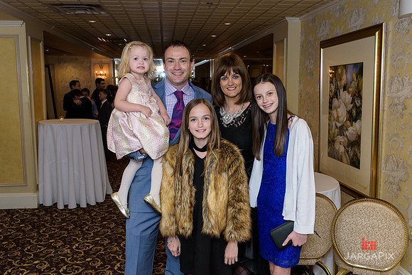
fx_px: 377
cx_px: 202
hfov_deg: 57.4
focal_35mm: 33
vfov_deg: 40.1
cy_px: 127
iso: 1250
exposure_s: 1/200
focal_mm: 28
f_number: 4
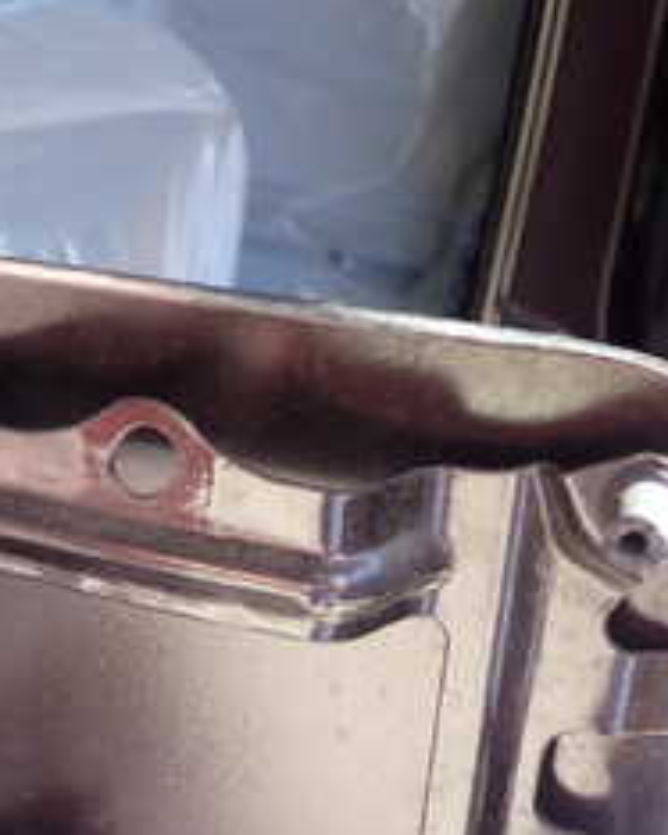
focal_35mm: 75
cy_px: 710
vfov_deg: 24.8
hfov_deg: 19.9
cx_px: 29
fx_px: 1855
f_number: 2.3
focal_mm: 5.4
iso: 200
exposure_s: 1/60
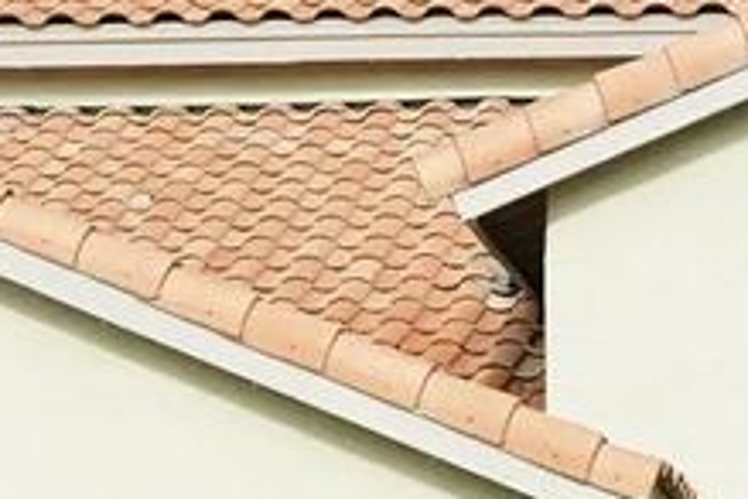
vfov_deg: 6.0
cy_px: 448
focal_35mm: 229
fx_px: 4758
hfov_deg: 9.0
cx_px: 369
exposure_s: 1/1000
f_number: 6.3
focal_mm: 49
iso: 500
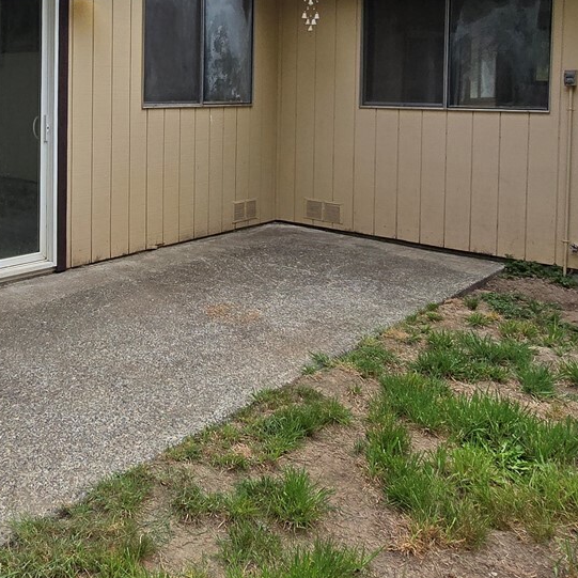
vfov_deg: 46.1
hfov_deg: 45.6
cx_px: 105
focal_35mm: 34
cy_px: 120
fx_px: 642
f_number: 2.2
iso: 80
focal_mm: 2.2
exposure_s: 1/2000
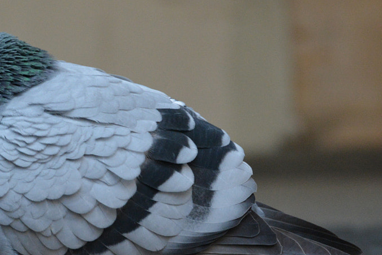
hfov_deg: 5.5
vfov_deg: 3.7
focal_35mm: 373
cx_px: 121
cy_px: 146
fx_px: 3960
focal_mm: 105
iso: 1400
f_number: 5.6
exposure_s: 1/125
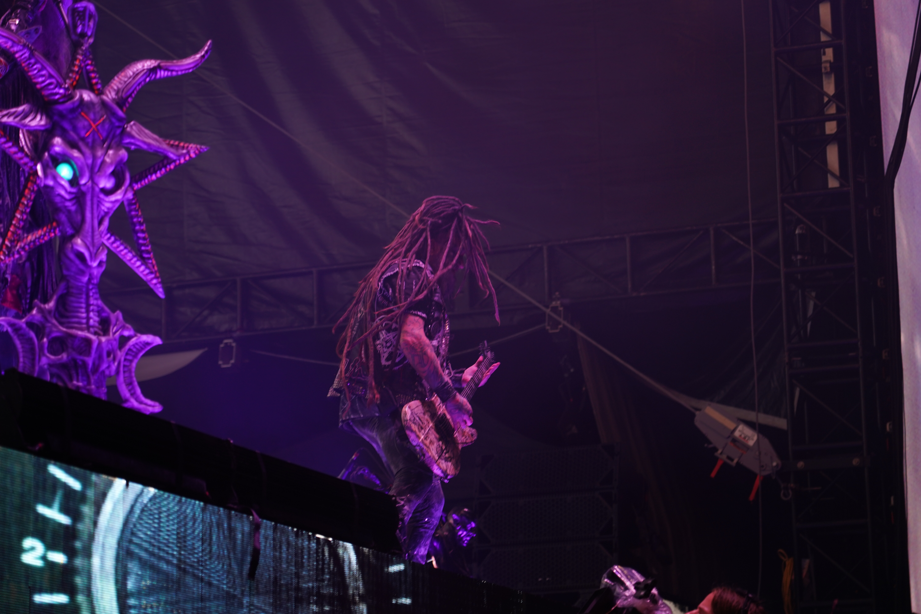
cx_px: 460
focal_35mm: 105
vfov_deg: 13.0
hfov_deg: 19.5
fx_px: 2686
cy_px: 307
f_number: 4
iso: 320
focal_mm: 105
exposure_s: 1/125
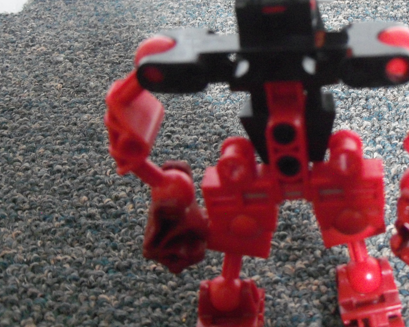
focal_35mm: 58
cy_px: 119
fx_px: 702
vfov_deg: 26.1
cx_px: 292
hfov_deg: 32.0
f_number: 3
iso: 400
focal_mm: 6.3
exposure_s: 1/13
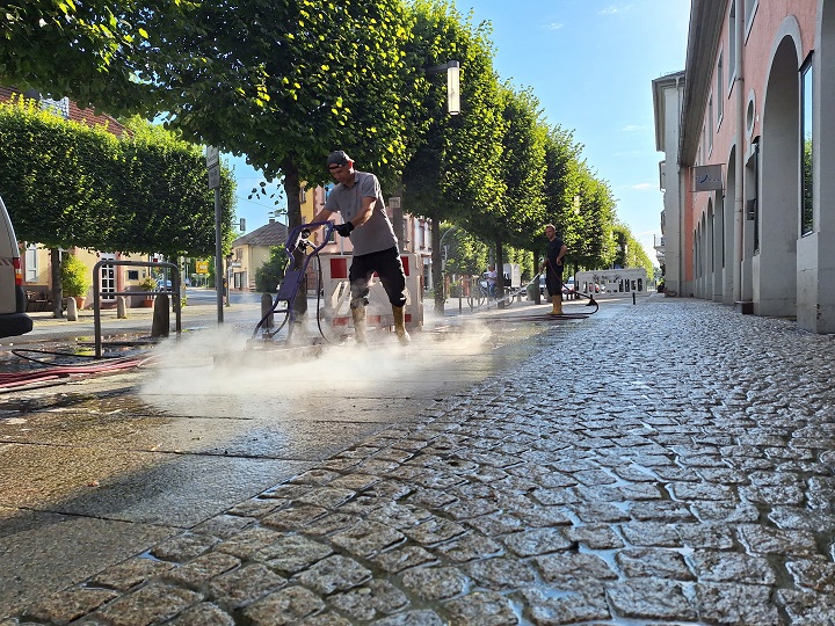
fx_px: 555
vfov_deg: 58.9
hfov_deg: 73.9
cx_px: 418
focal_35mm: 23
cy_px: 313
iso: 40
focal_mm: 5.54
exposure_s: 1/1387
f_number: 1.8
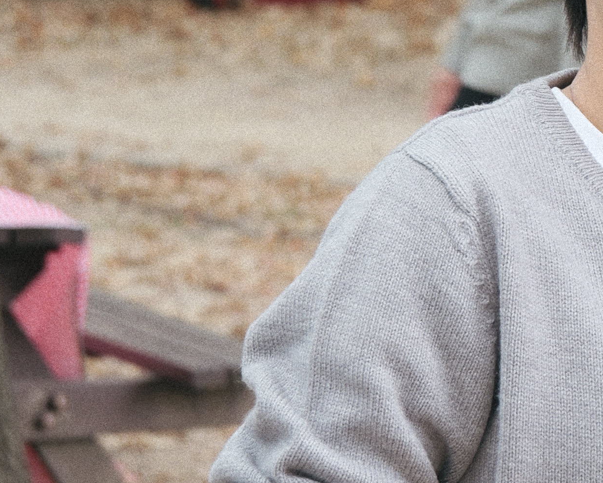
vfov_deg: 6.4
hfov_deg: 7.8
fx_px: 4337
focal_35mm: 243
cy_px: 82
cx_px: 913
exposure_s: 1/80
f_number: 5.1
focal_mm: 56
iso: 640
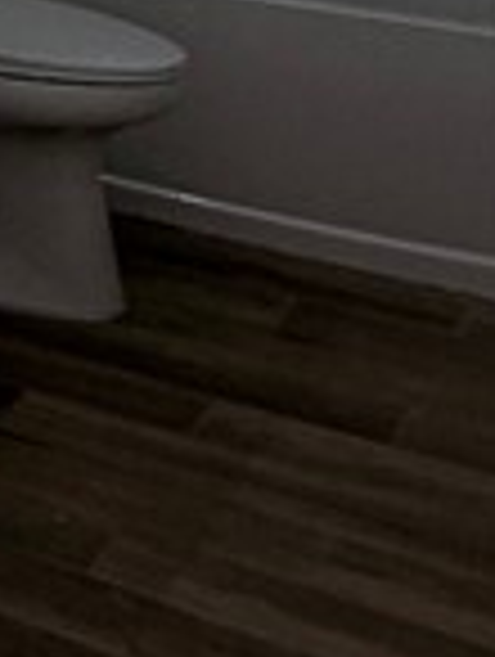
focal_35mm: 98
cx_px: -1210
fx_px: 1863
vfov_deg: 16.6
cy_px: -526
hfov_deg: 9.5
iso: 64
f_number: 2.2
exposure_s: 1/121
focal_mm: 2.22
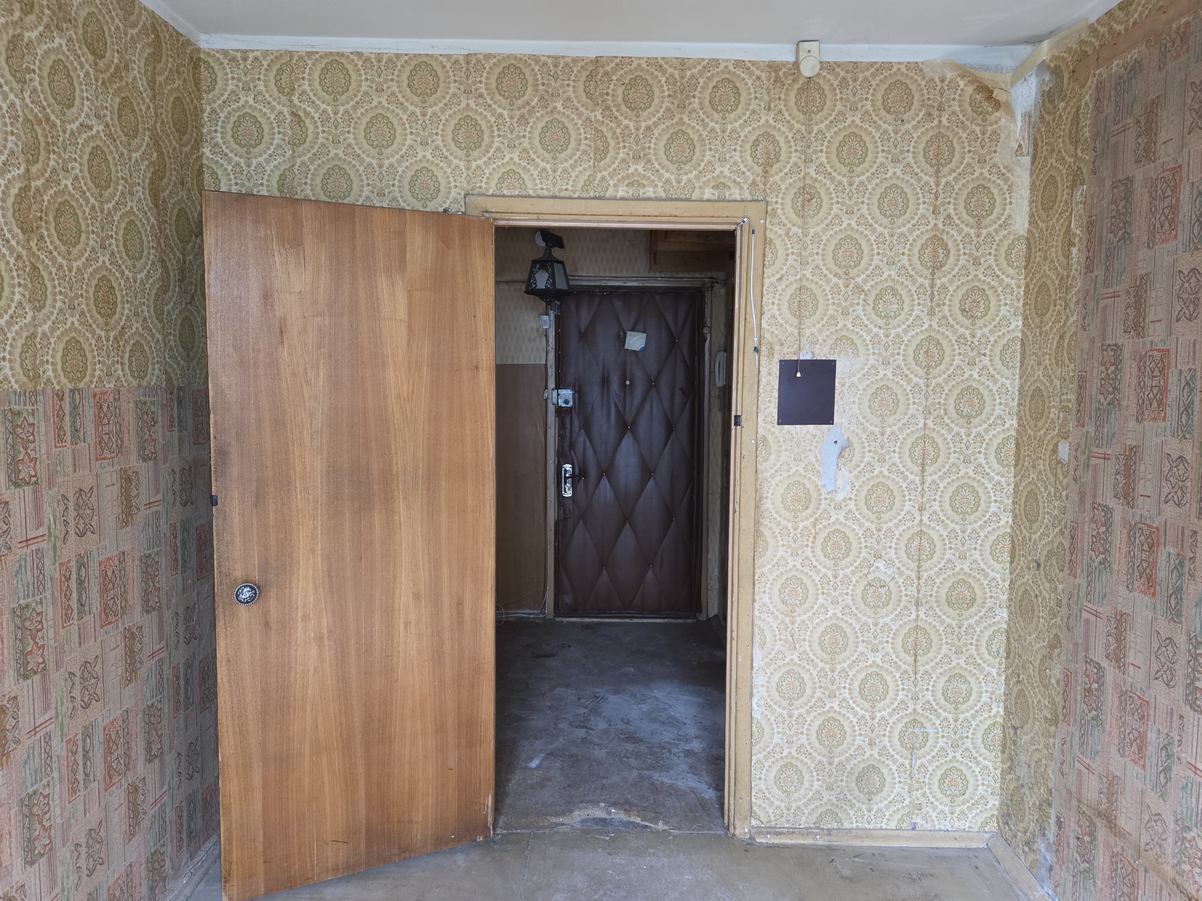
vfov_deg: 56.8
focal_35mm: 24
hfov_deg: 71.6
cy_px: 435
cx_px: 618
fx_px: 833
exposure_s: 1/100
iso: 500
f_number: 1.8
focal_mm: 5.4
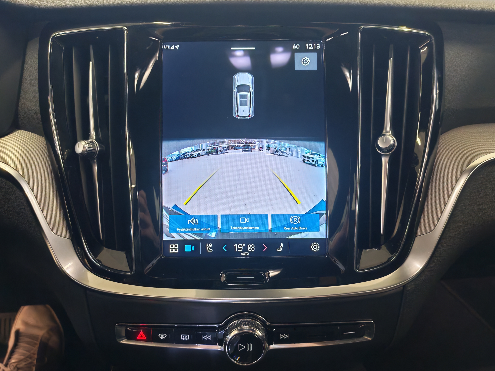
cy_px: 186
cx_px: 248
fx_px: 429
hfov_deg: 60.0
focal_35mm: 30
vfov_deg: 46.8
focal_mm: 6.12
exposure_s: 1/100
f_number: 1.9
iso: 584
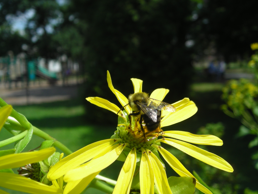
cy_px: 100
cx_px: 134
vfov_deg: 32.2
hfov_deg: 42.1
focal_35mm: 45
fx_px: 335
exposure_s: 1/190
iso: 50
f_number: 6.6
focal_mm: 6.8
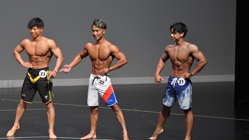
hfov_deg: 6.9
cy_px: 82
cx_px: 124
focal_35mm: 315
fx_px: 2080
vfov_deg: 3.9
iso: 10000
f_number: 5.6
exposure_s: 1/400
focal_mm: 200
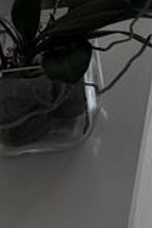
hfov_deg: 11.6
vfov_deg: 17.0
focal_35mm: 105
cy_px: -144
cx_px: 315
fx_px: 665
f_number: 1.78
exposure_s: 1/1139
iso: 100
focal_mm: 6.76
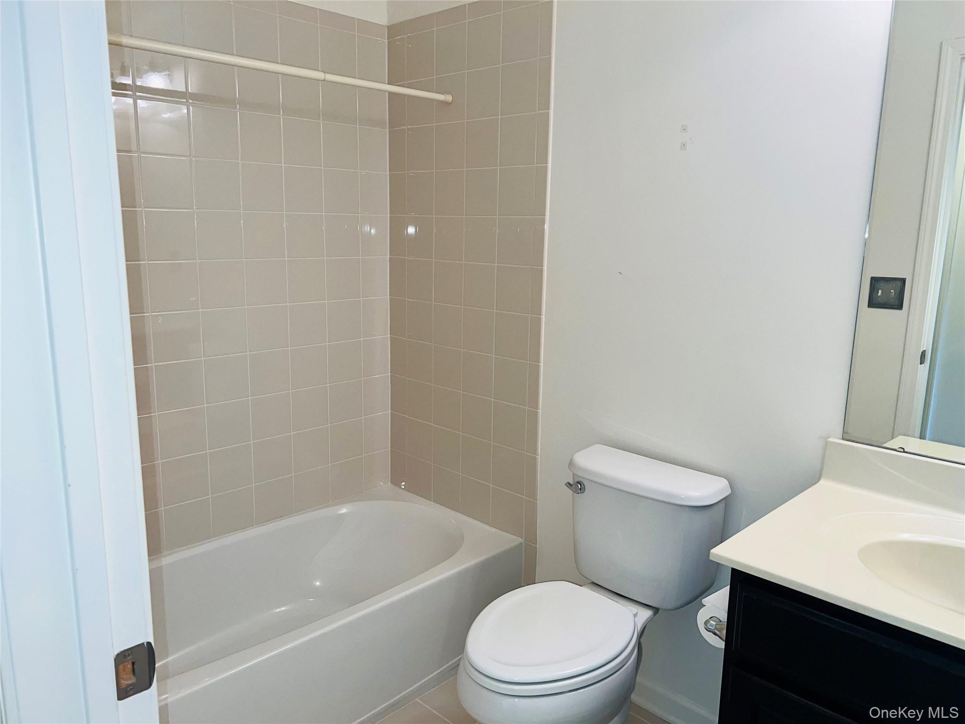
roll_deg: -1.1
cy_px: 362
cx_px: 482
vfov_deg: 53.1
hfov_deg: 67.3
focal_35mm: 26
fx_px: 725
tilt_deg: -11.0
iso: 64
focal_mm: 5.7
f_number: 1.5
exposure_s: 1/120
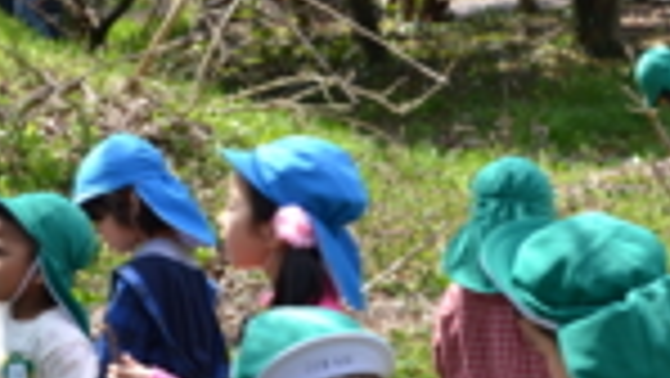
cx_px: 324
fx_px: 1653
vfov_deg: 13.0
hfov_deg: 22.9
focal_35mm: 93
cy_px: 218
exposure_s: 1/125
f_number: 5.6
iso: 100
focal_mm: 22
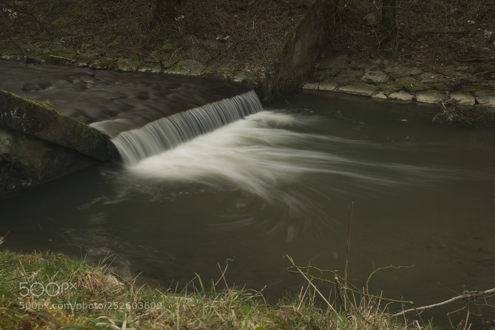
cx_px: 248
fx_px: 578
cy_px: 165
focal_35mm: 42
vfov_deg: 31.9
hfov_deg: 46.4
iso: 100
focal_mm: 28
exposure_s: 1.3
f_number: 16
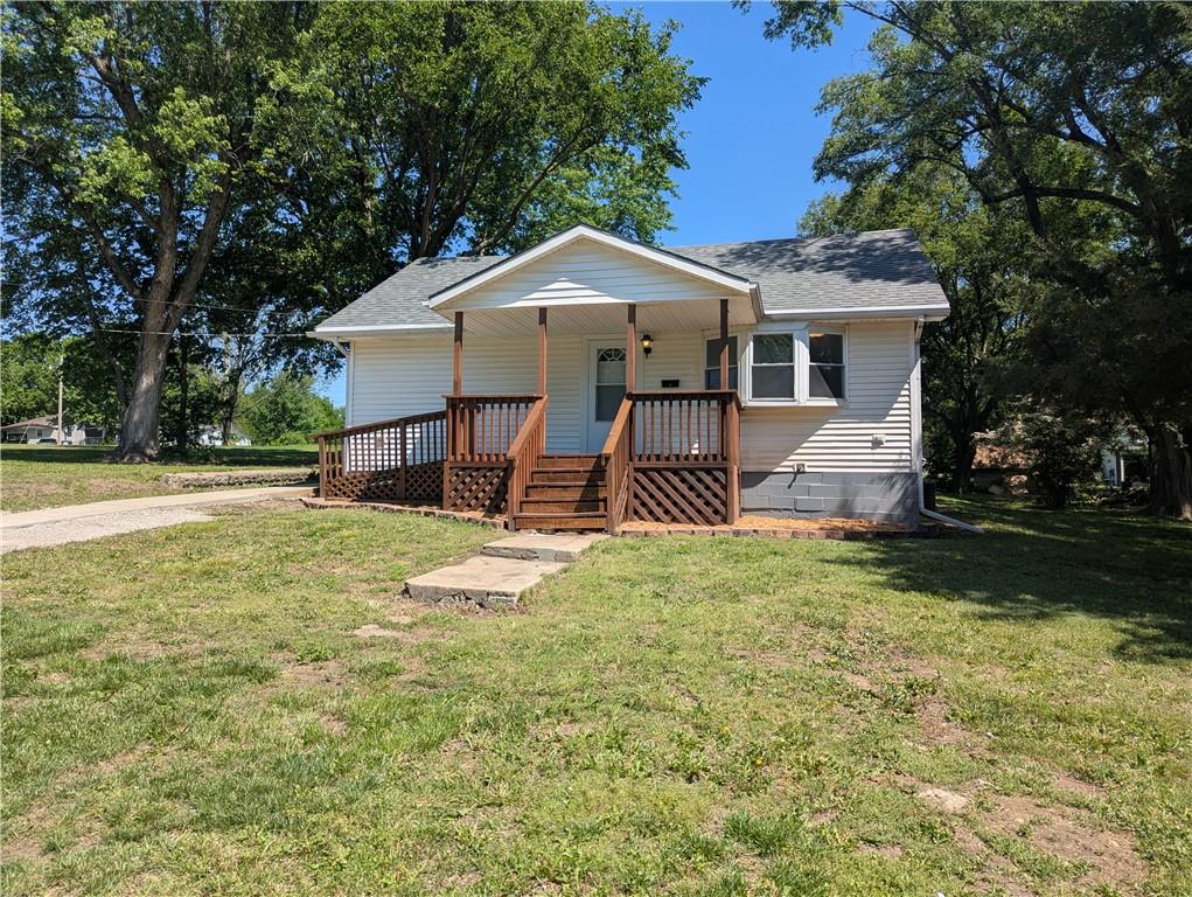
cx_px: 596
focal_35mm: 24
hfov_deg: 71.5
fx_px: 827
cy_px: 448
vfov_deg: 56.9
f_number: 1.85
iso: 37
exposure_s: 1/1572
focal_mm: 6.81
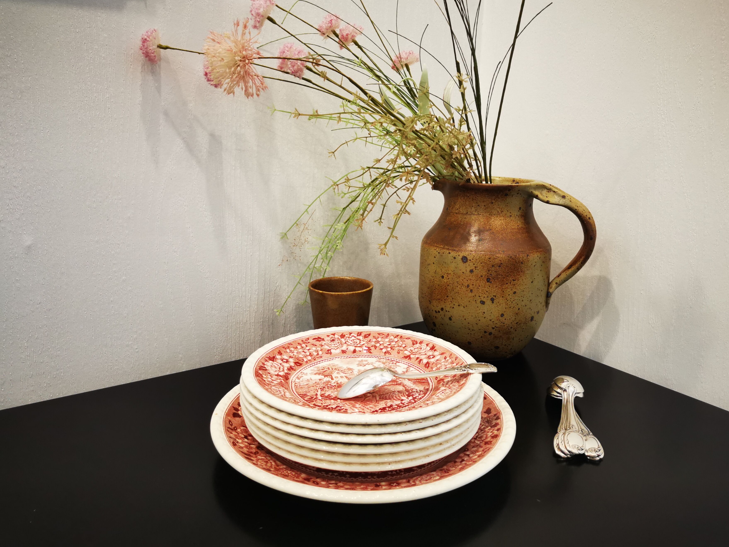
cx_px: 375
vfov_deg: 49.7
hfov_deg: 63.4
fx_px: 590
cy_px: 267
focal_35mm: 28
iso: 200
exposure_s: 1/50
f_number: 1.8
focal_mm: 5.58
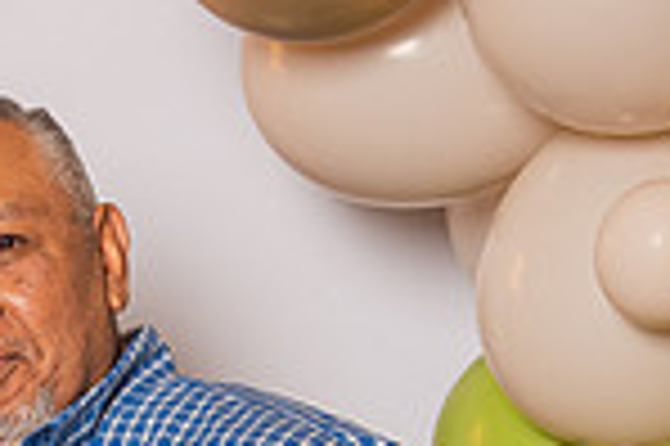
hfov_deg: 8.5
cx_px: -544
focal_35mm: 232
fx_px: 4313
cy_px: 810
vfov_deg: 5.8
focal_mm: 50
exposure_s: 1/200
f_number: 4
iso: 200
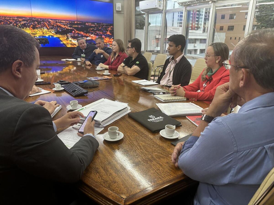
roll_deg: -1.1
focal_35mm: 26
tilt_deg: -17.0
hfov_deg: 67.3
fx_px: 206
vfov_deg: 53.1
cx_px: 137
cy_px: 102
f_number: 1.6
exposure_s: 1/60
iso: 160
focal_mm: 5.96
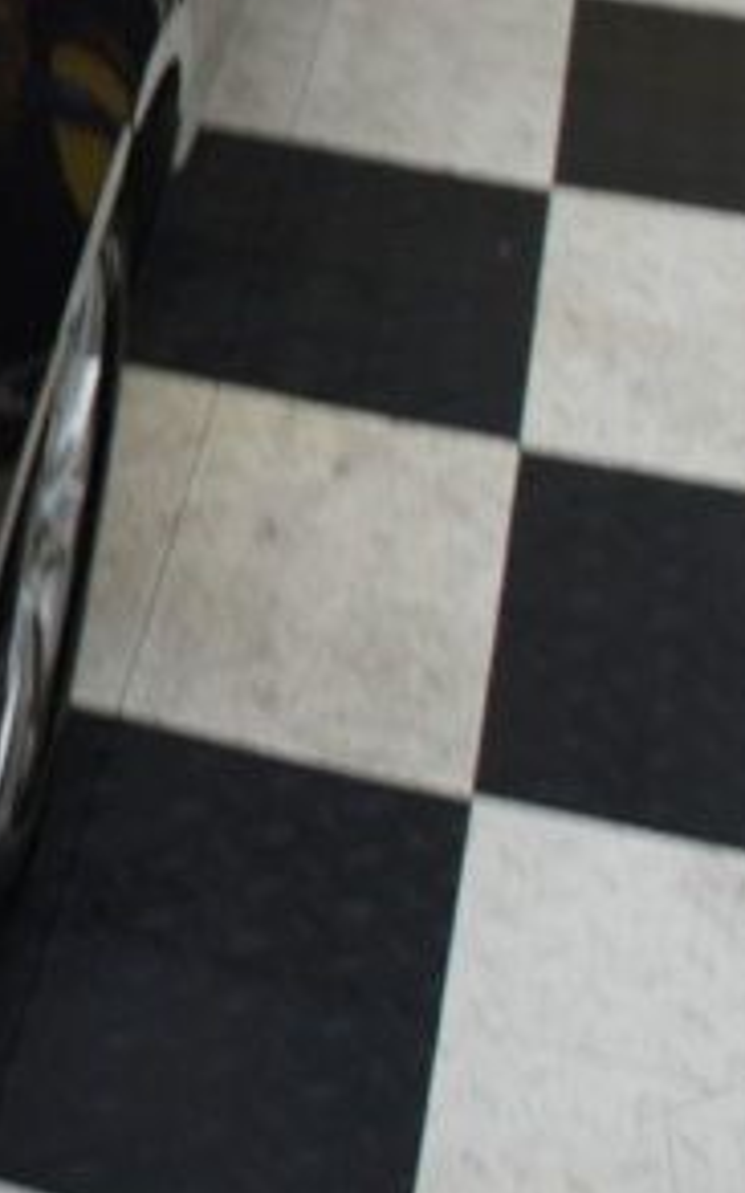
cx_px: -822
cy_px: -49
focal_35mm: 96
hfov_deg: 11.9
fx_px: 3120
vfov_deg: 20.8
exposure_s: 1/30
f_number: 3.5
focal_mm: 18
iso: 200
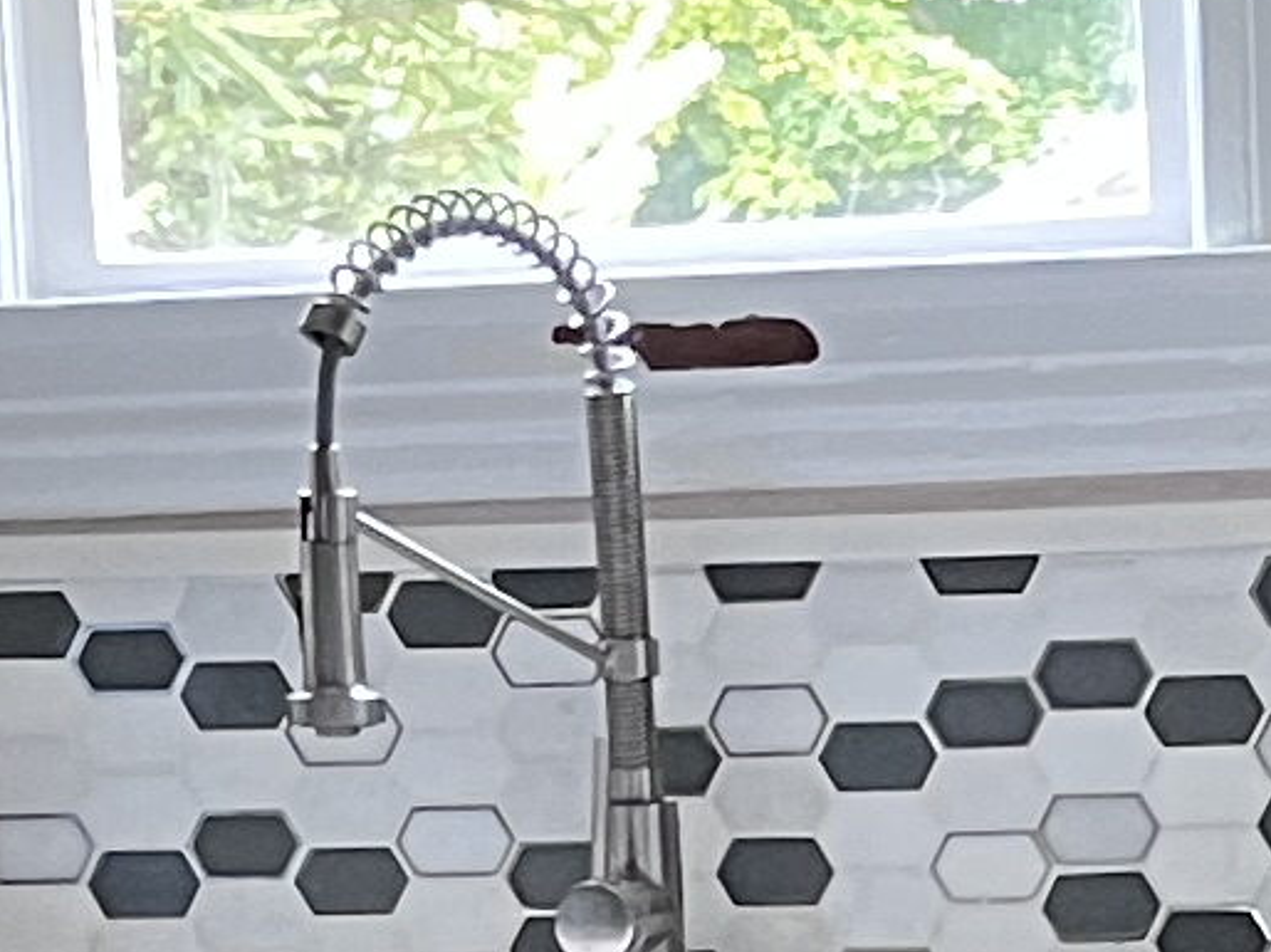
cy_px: 2060
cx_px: 1323
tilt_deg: -11.6
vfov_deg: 7.0
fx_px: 7487
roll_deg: +1.7
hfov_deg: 9.6
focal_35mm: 204
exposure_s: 1/60
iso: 250
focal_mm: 5.1
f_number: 1.6
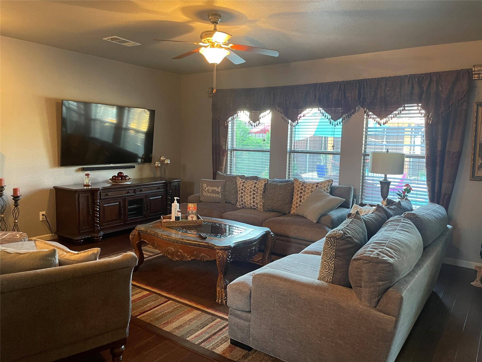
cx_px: 241
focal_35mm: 26
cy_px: 181
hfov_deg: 67.3
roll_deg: -1.5
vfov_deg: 53.1
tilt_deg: -5.0
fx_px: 362
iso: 500
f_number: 1.6
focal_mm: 4.2
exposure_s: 1/60
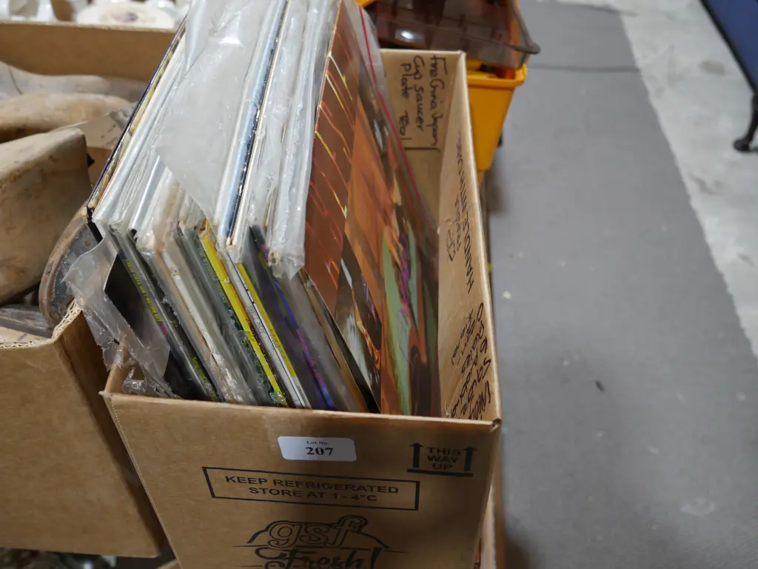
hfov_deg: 56.8
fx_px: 701
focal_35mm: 32
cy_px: 284
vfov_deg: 44.2
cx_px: 379
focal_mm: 16
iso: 250
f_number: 3.6
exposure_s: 1/60
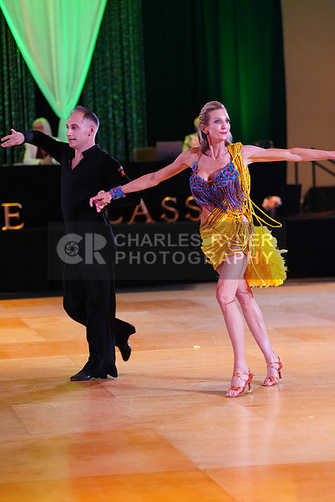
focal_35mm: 118
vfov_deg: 17.3
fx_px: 1646
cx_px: 168
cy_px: 251
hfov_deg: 11.6
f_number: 2.8
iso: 5000
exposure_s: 1/400
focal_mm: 118
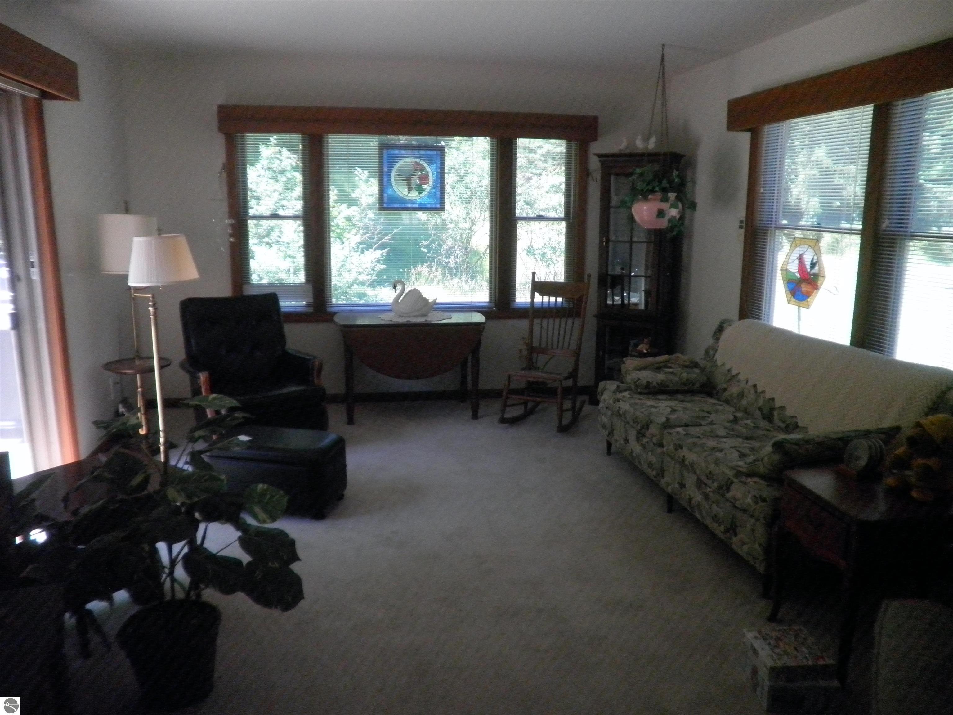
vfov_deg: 53.1
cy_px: 358
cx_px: 476
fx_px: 716
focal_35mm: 26
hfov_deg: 67.3
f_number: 2.6
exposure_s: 1/250
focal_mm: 4.65
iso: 320
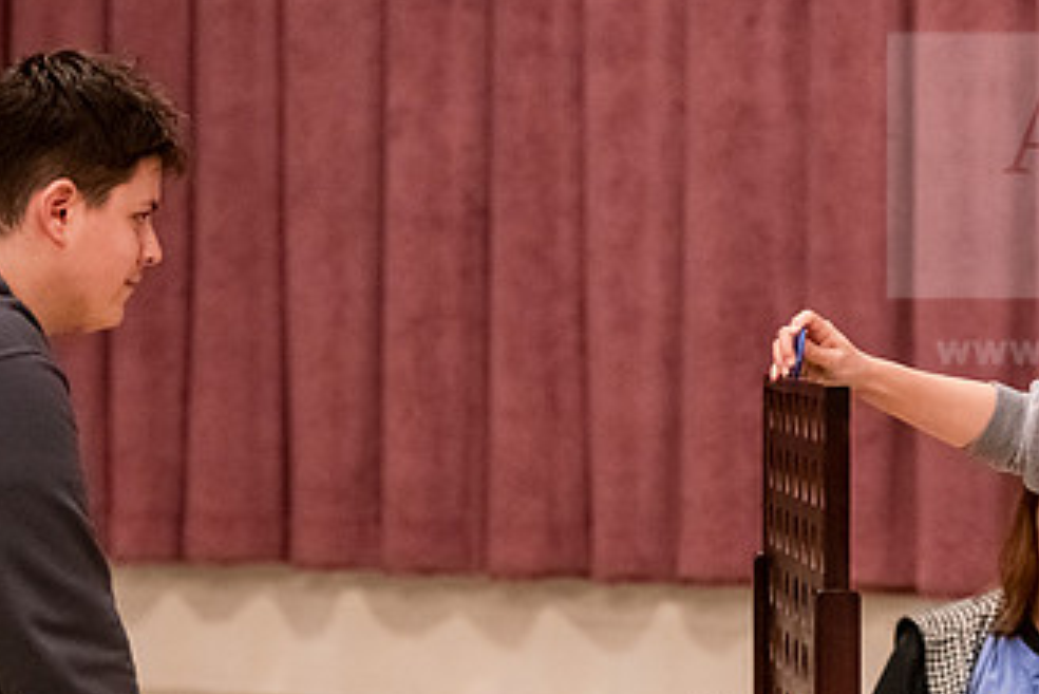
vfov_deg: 9.0
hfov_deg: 13.5
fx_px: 4389
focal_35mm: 152
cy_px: 417
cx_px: 792
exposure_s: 1/125
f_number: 3.2
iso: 5000
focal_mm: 86
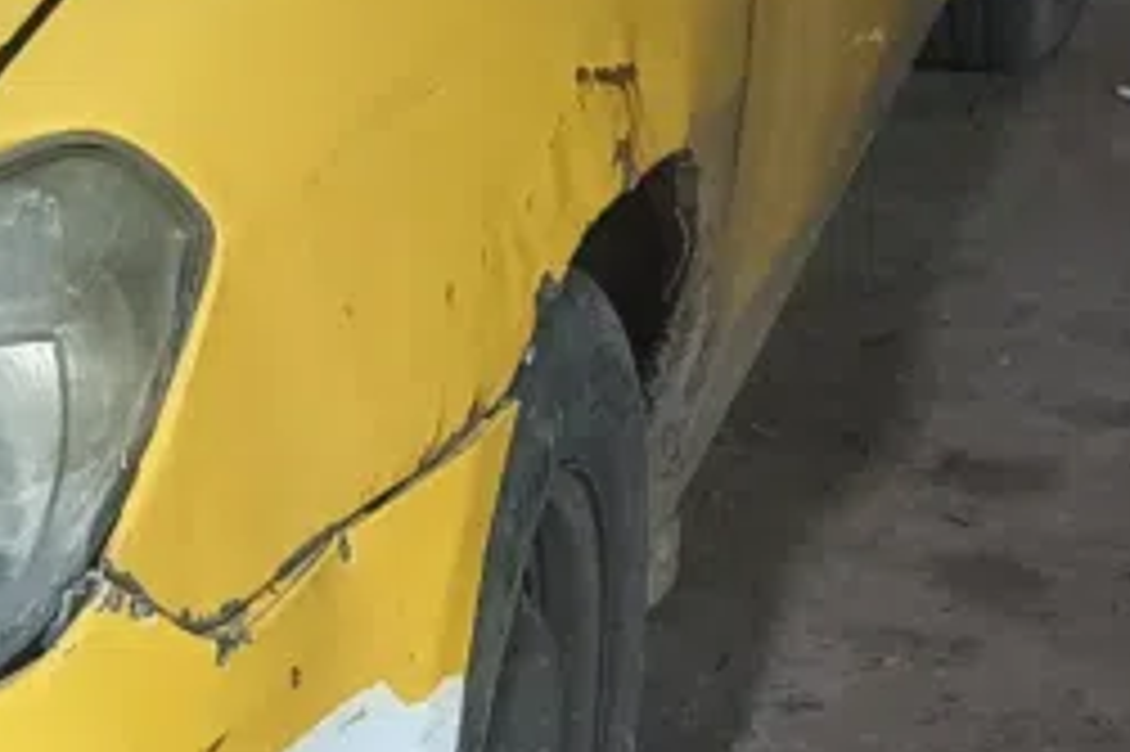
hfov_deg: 14.4
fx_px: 4078
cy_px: 113
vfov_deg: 10.5
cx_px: -707
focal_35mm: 130
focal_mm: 6.06
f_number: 1.69
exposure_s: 1/60
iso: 5000
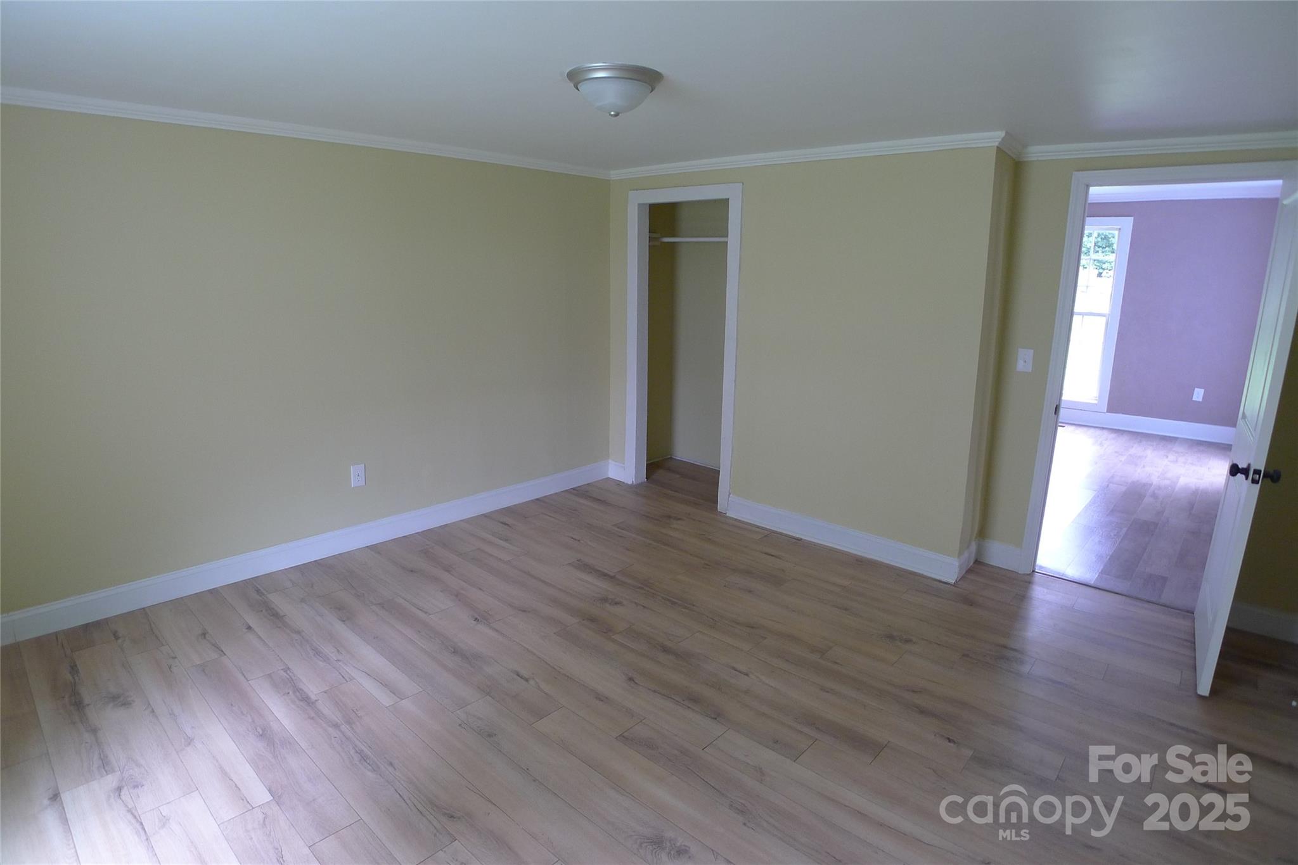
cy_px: 432
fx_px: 865
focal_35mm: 24
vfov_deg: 53.1
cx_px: 649
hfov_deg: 73.7
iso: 160
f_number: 2
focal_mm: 5.1
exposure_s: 1/60
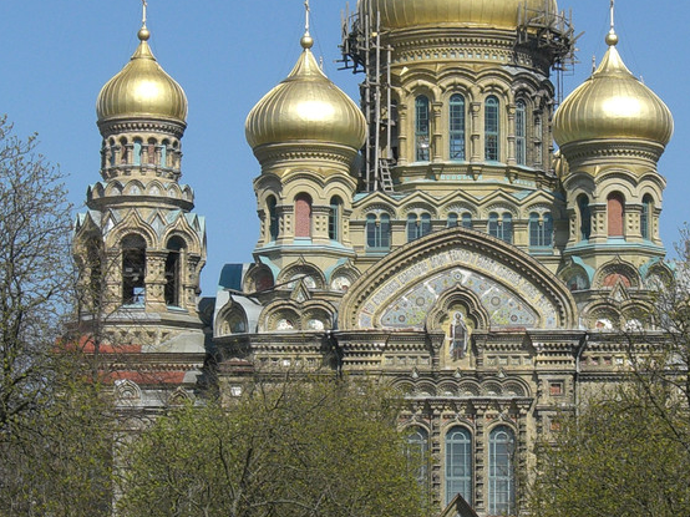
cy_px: 250
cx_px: 444
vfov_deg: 11.3
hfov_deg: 15.0
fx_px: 2610
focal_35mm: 131
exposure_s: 1/400
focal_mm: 11.34
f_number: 5.8
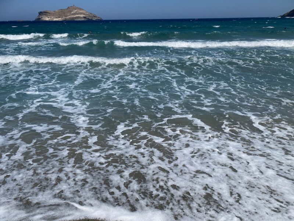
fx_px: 221
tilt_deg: -22.5
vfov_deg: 53.1
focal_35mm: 26
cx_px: 147
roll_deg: +1.1
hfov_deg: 67.3
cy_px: 110
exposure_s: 1/5495
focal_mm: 4.25
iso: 32
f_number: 1.8
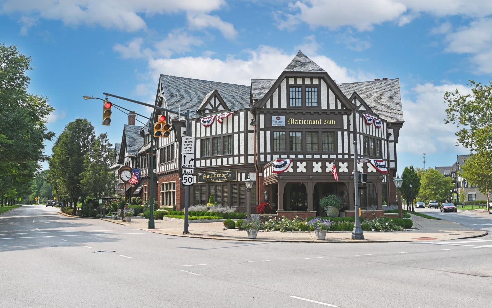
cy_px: 157
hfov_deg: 61.2
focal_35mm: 31
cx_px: 243
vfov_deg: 40.6
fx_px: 416
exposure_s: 1/400
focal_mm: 30
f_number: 7.1
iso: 100
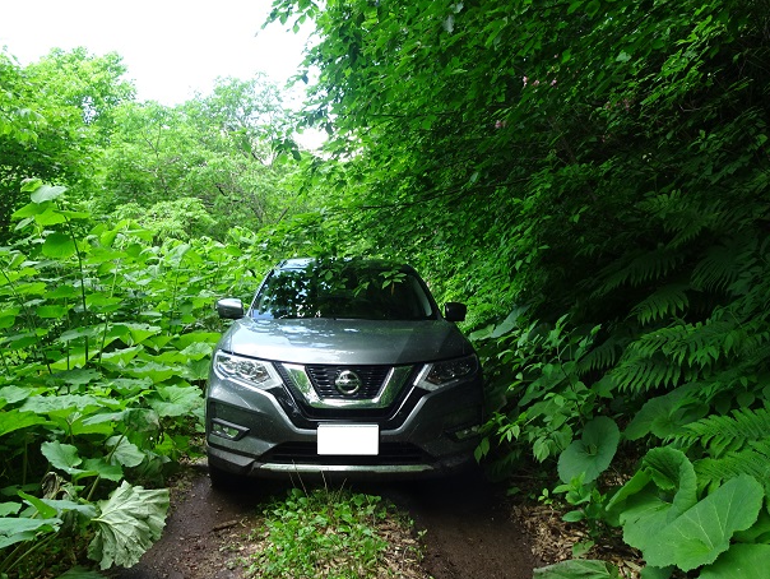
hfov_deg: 61.5
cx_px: 357
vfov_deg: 48.3
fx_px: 646
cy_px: 282
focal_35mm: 29
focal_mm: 4.1
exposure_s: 1/50
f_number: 3.5
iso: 80
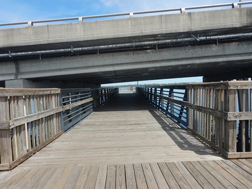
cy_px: 94
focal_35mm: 24
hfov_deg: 71.6
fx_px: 175
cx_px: 126
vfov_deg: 56.8
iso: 125
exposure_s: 1/800
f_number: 4.1
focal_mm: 4.3
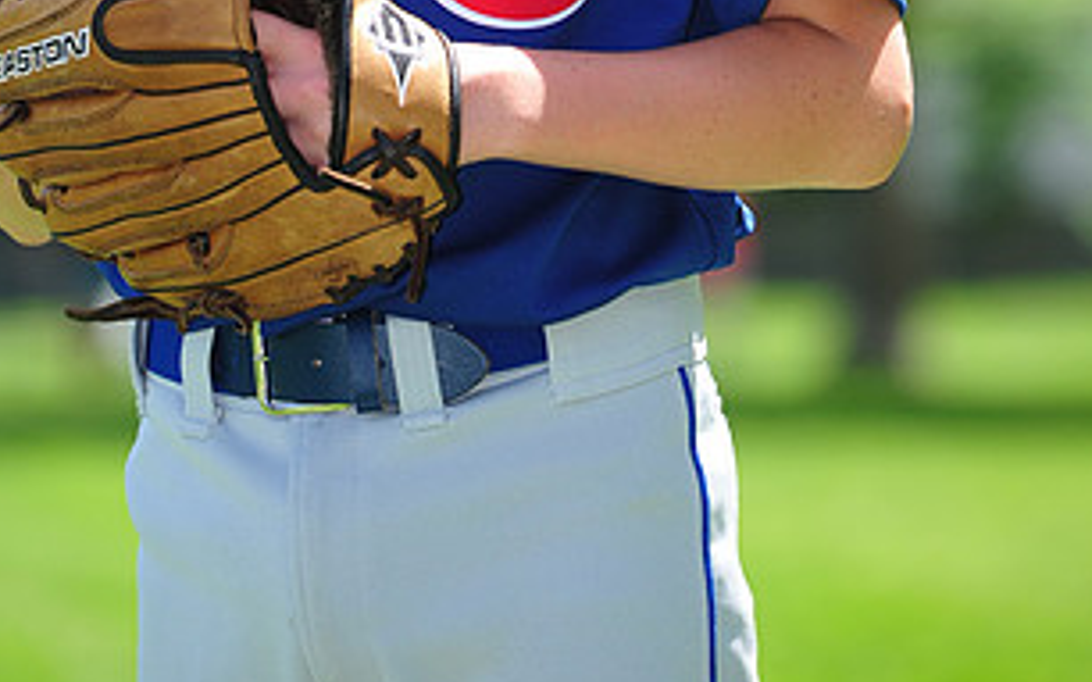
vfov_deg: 3.4
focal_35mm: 386
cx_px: 432
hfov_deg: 5.4
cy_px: -289
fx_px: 11483
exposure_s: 1/320
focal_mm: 200
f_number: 5.6
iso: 200
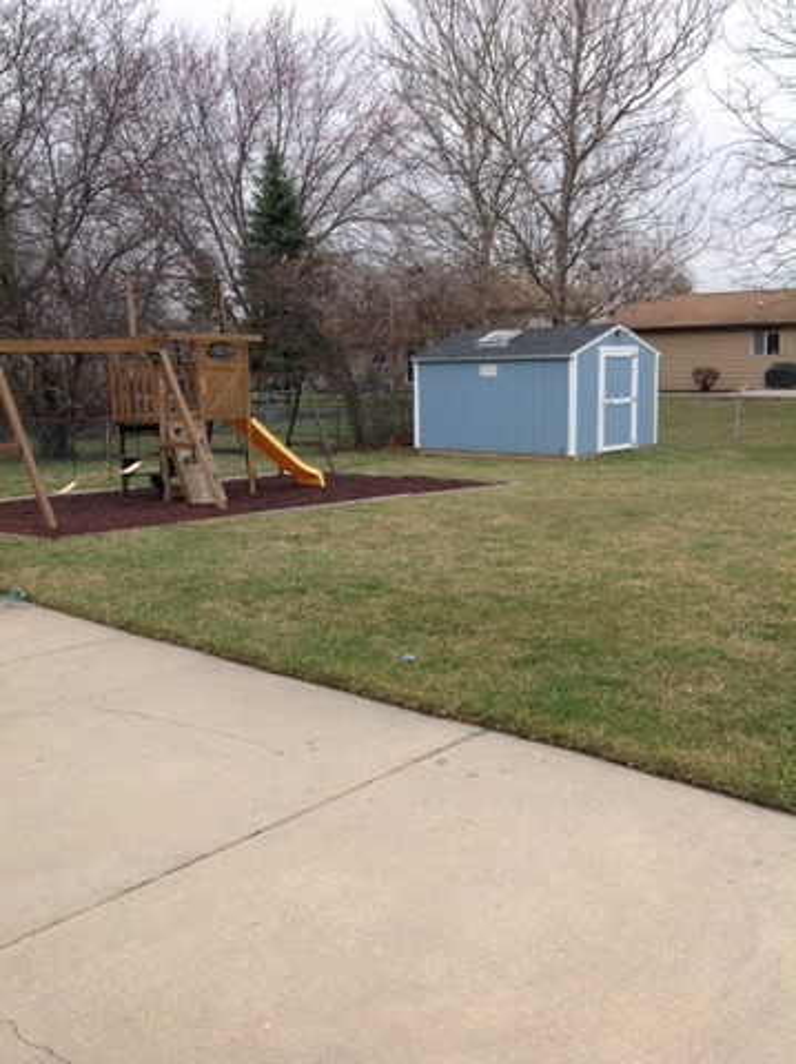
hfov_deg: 40.6
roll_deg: +1.6
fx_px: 1075
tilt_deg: -7.9
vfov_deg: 52.7
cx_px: 398
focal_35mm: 35
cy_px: 532
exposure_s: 1/916
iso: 50
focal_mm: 4.28
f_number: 2.4
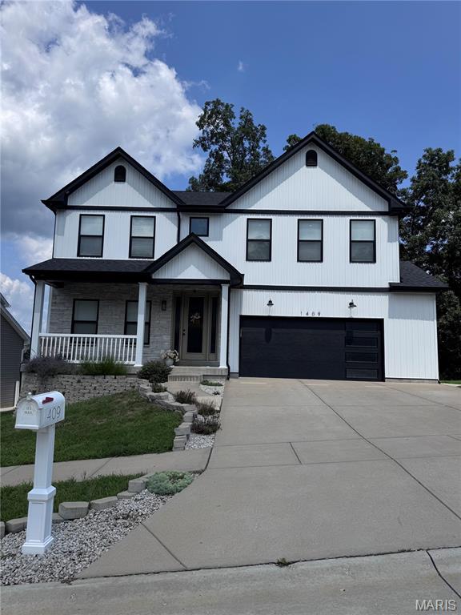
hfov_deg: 56.8
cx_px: 230
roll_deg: -1.1
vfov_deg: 71.6
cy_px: 308
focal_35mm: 24
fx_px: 426
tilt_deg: +6.2
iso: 80
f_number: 1.78
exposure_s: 1/7937
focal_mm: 6.76
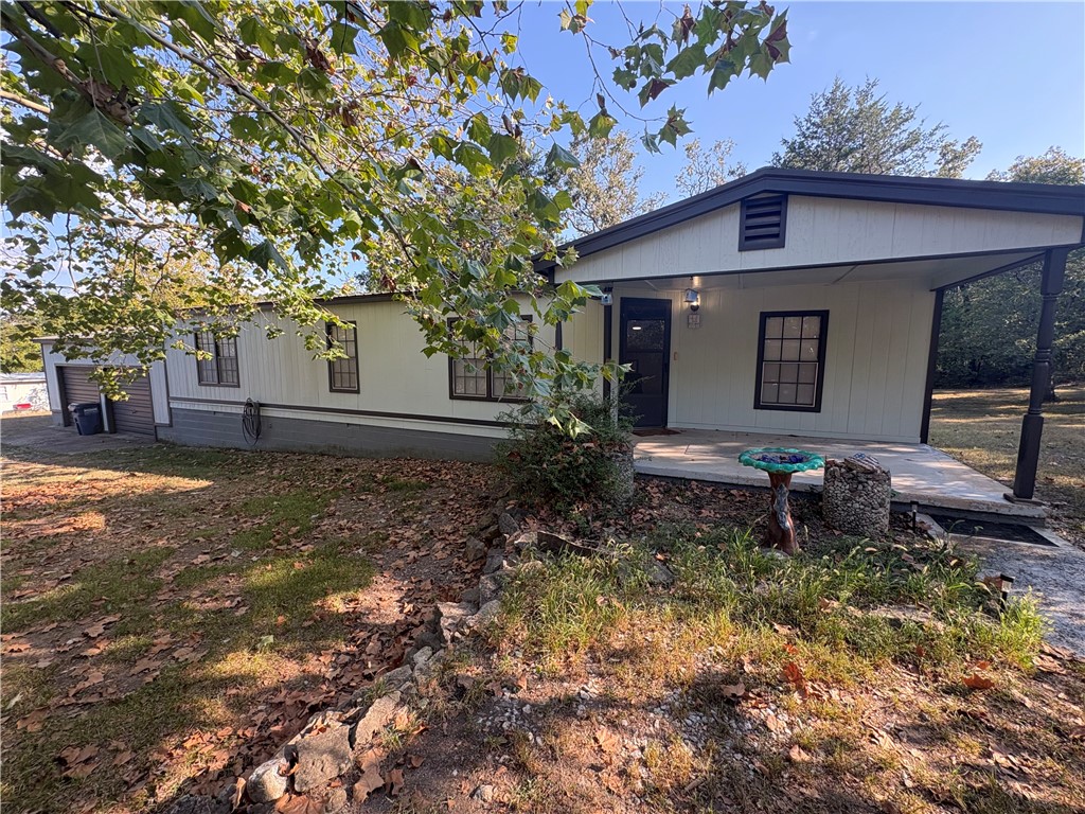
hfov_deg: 102.1
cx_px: 542
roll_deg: +0.3
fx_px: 439
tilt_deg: -7.3
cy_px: 407
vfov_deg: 85.7
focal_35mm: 14
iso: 64
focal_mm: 2.22
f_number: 2.2
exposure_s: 1/182
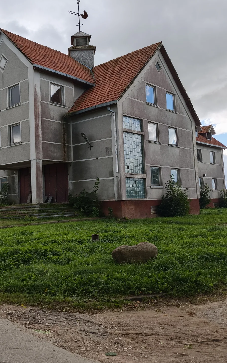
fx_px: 356
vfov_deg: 53.9
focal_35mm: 36
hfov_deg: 34.8
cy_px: 158
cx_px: 66
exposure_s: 1/316
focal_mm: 6.57
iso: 50
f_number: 1.6
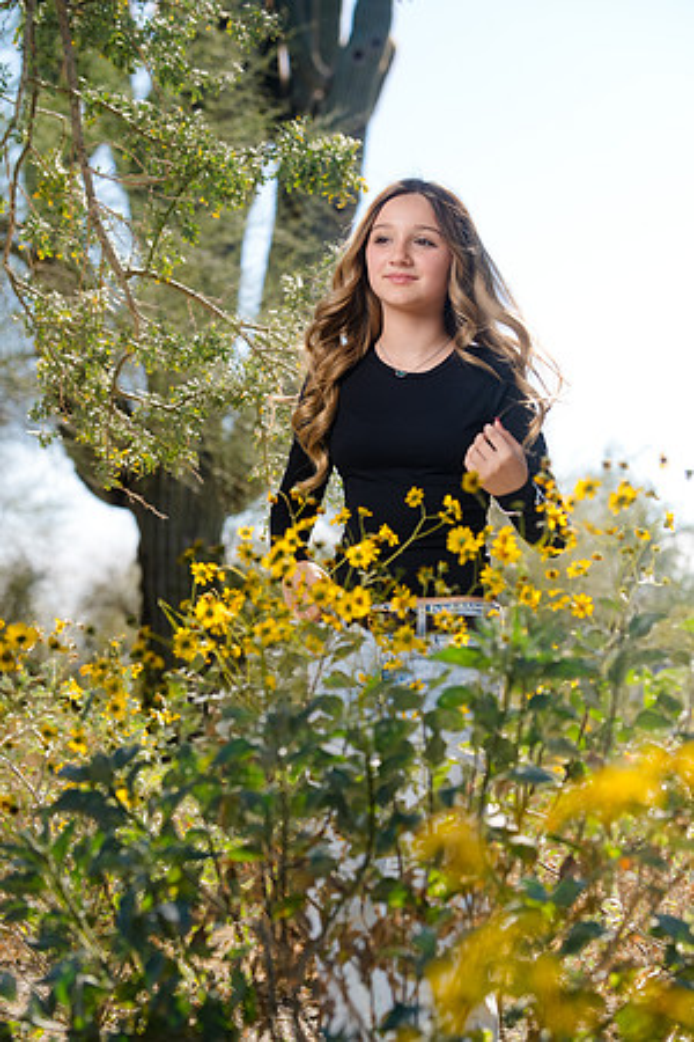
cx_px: 347
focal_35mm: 105
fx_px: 3036
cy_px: 521
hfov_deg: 13.0
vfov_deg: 19.5
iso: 100
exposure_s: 1/250
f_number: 5.6
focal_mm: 105
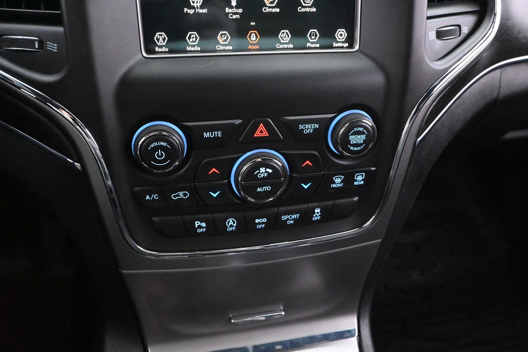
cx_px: 264
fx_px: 451
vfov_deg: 42.6
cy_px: 176
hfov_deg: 60.7
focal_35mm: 31
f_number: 5
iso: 18000
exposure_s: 1/30
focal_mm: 20.5
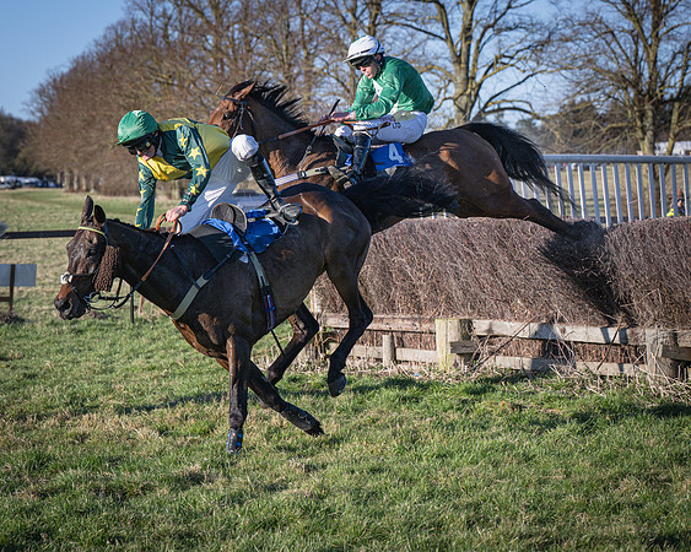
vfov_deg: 12.6
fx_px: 2504
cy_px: 280
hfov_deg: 15.7
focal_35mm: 122
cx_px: 279
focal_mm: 70
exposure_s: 1/2500
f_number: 4
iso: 200
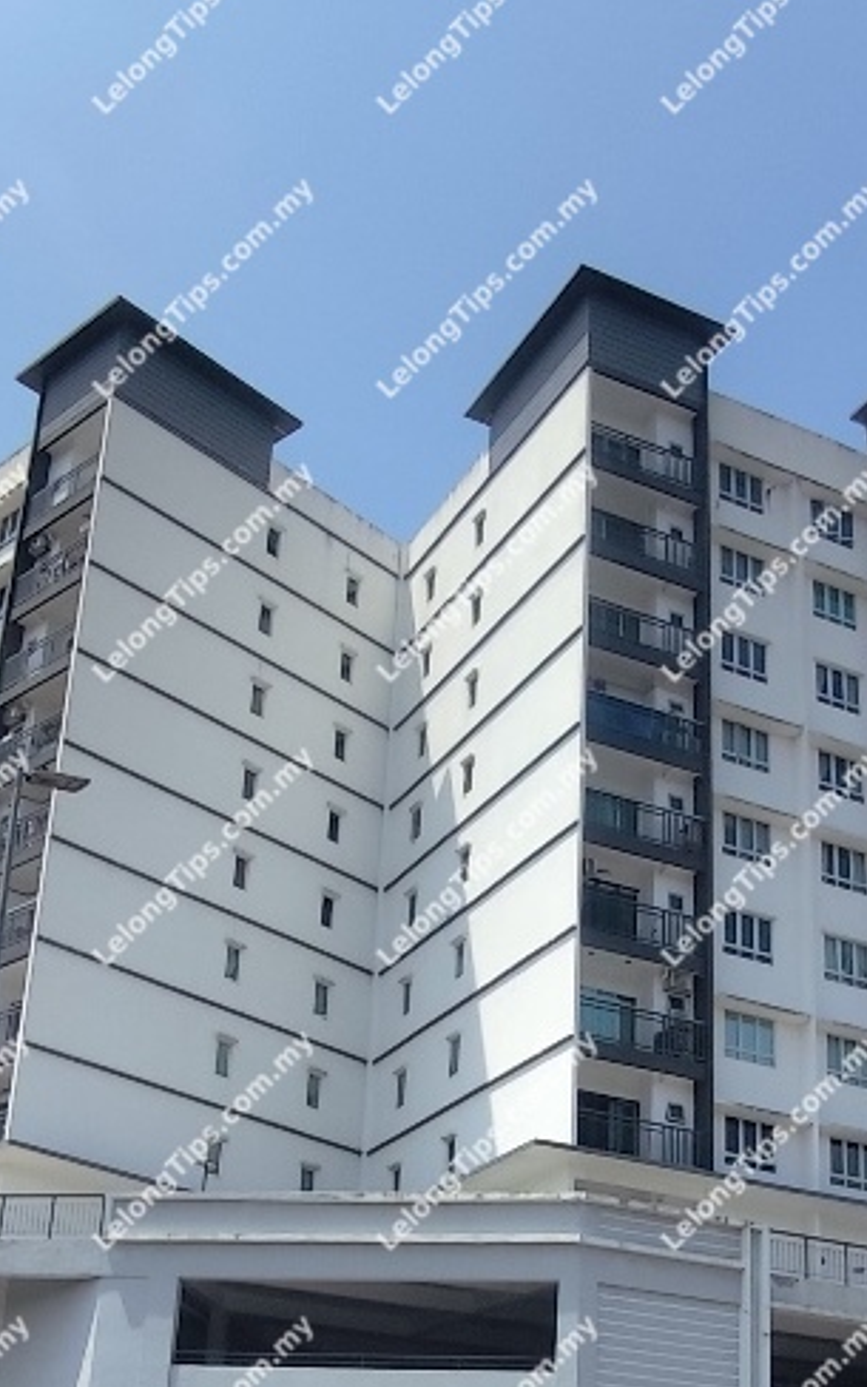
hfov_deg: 32.7
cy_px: 1056
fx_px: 1474
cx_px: 516
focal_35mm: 39
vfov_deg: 48.3
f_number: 2.2
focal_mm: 1.65
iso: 50
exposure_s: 1/1697
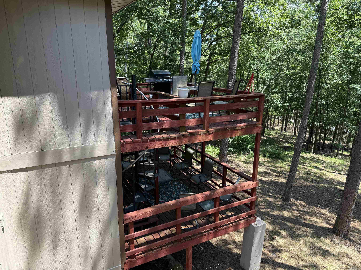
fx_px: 250
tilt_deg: -15.8
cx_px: 180
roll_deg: -0.2
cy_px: 135
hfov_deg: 71.6
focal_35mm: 24
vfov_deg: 56.8
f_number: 1.78
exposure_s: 1/551
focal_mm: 6.76
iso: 80
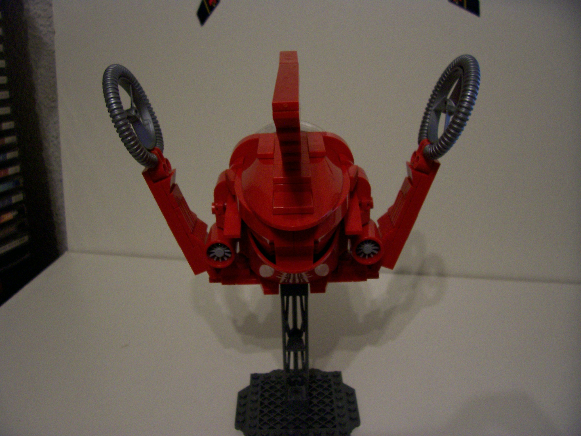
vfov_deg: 41.8
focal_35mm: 34
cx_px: 290
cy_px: 218
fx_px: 571
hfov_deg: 54.0
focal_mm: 5.6
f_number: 2.7
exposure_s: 1/8
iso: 160
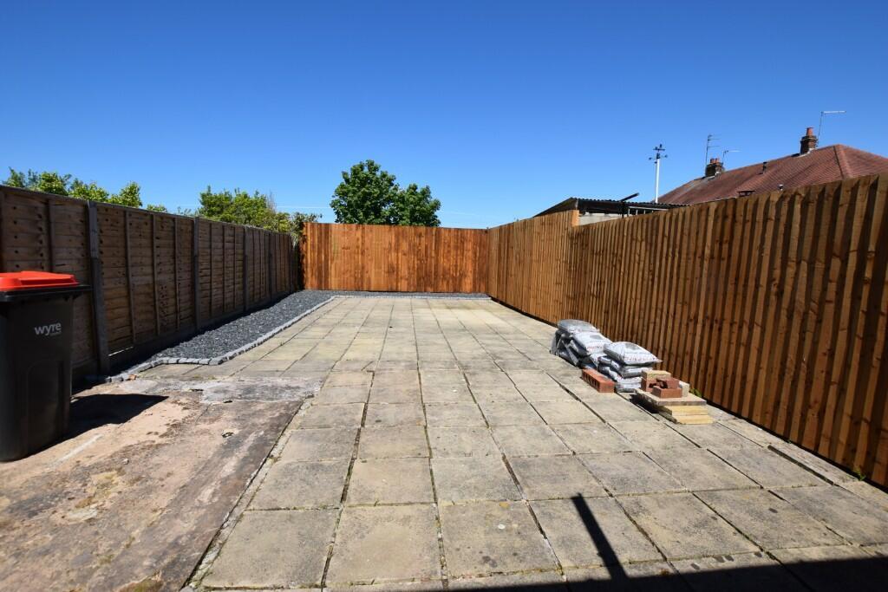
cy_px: 296
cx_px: 444
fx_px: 370
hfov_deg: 100.4
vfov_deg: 77.3
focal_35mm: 15
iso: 200
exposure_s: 1/400
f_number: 10
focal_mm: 10
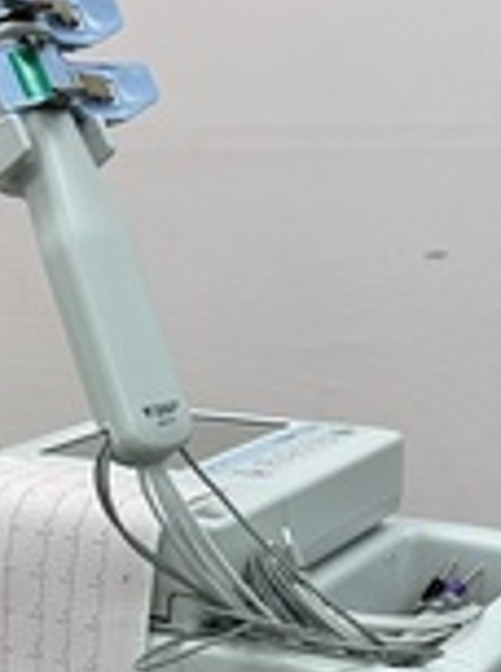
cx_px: 26
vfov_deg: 22.2
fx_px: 1628
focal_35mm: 84
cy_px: 712
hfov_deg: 17.2
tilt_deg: -19.6
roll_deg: +0.4
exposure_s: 1/185
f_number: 1.78
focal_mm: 6.86
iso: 64
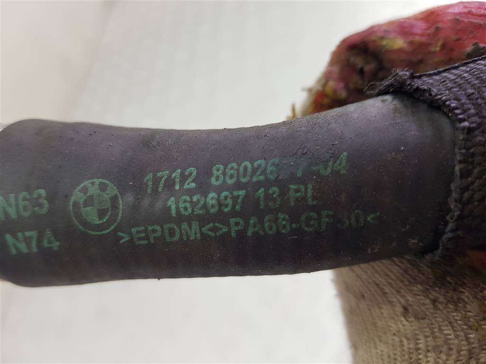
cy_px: 182
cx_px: 243
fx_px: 365
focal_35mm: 26
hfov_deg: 67.3
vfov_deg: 53.1
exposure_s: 1/50
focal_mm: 4.2
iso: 50
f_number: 1.7
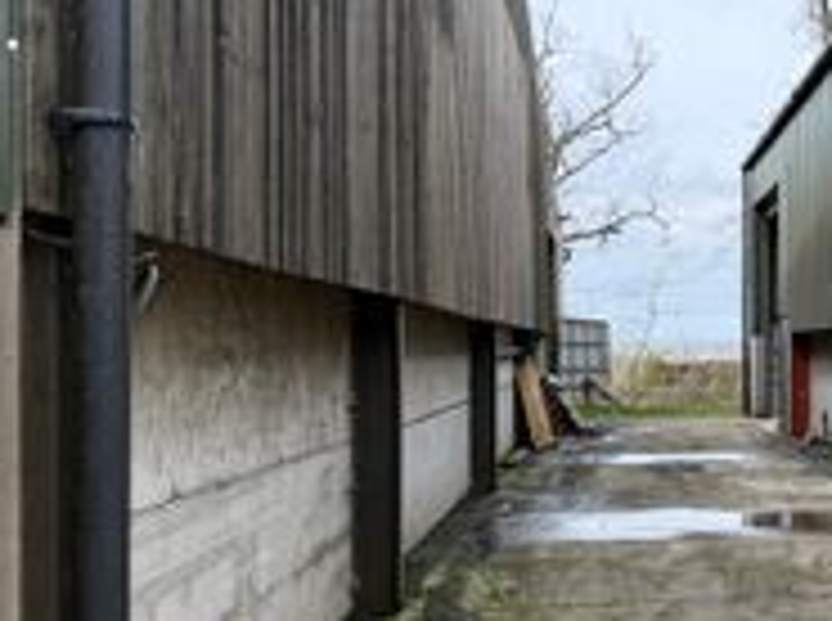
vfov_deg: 27.9
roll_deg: +0.2
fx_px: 1247
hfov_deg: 33.8
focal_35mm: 52
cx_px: 828
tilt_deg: +1.3
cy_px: 346
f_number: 1.78
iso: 100
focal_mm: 6.76
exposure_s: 1/1618
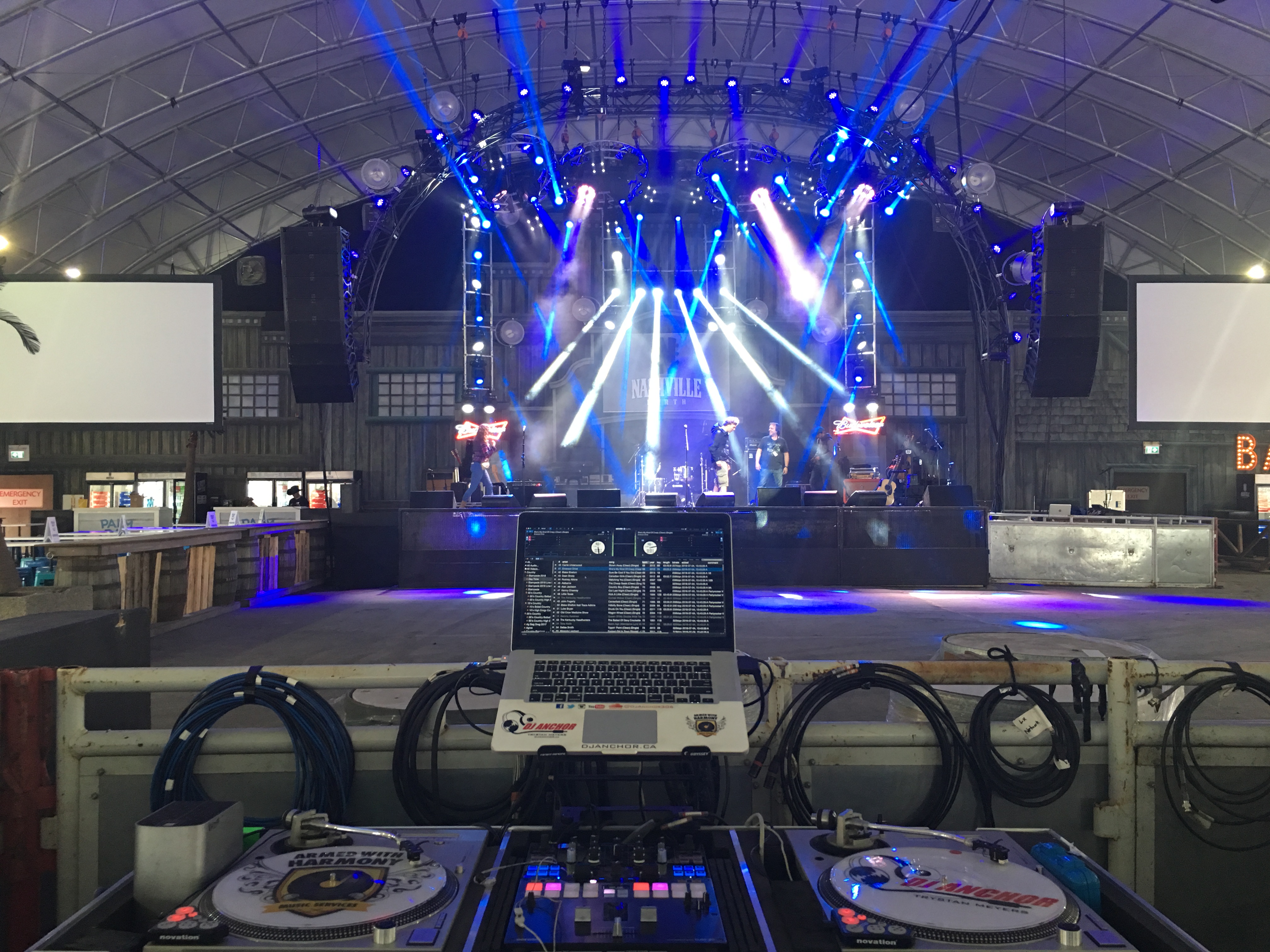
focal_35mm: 29
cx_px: 635
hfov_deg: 61.7
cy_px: 476
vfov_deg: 48.2
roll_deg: +0.0
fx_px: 1064
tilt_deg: +1.3
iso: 64
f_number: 2.2
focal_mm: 4.15
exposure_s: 1/15
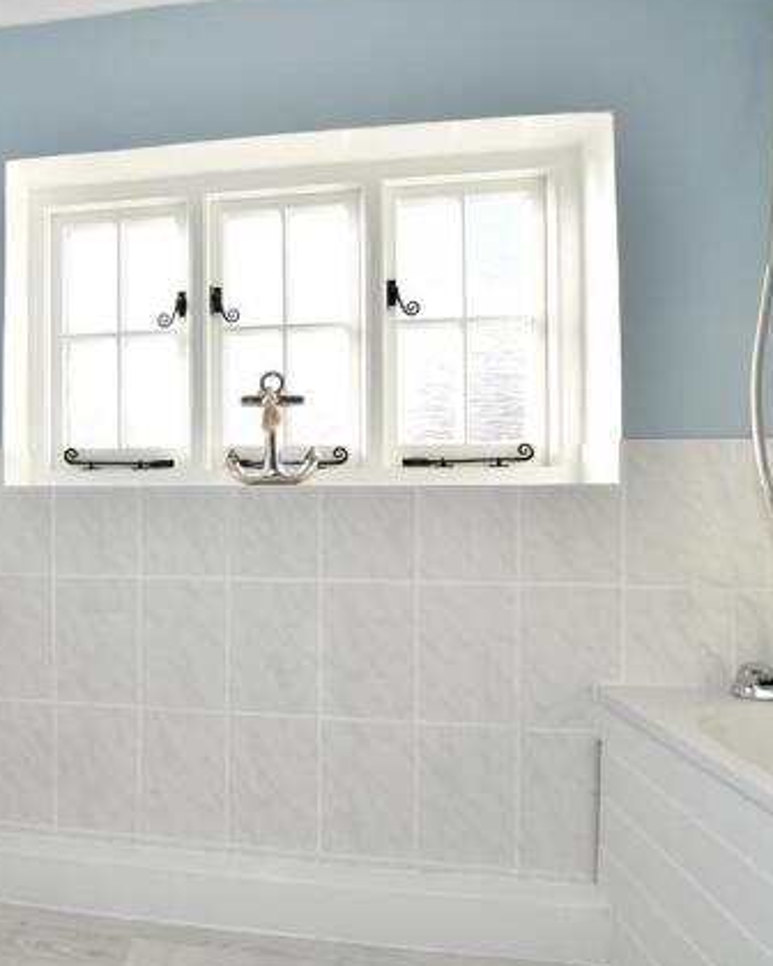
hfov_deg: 58.1
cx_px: 150
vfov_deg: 75.0
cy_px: 486
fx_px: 629
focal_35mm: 22
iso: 160
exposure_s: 1/50
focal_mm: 10
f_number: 7.1
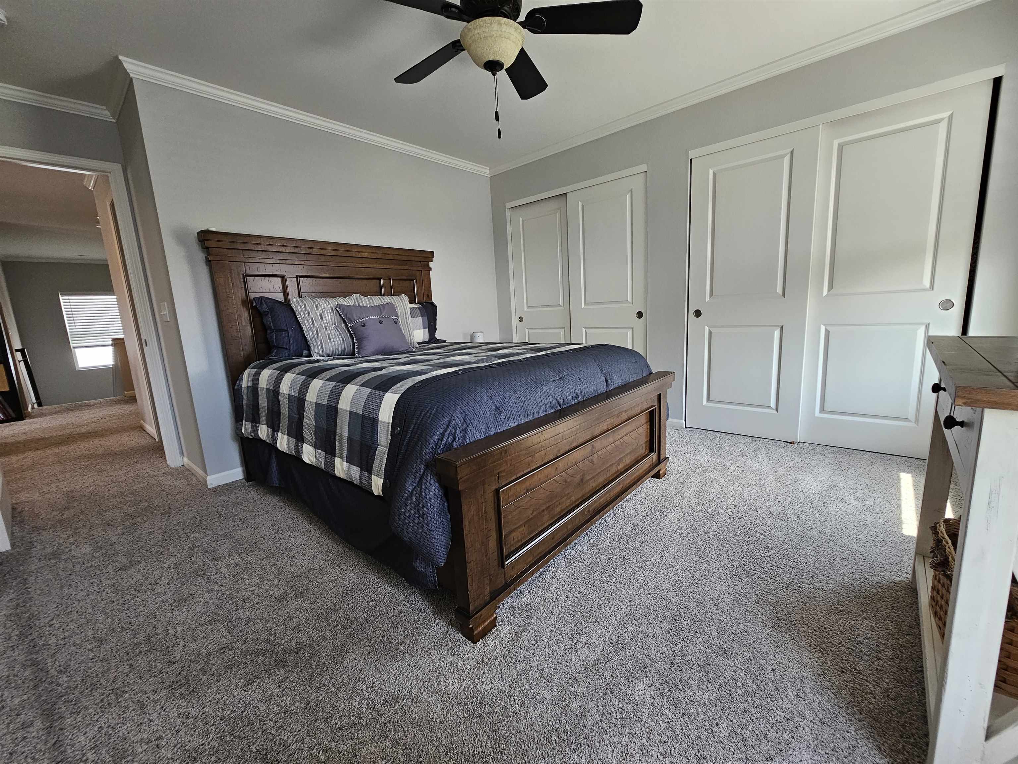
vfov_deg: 89.9
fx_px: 382
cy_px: 382
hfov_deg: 106.2
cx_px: 509
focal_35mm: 13
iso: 125
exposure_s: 1/77.4
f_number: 2.2
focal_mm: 2.2
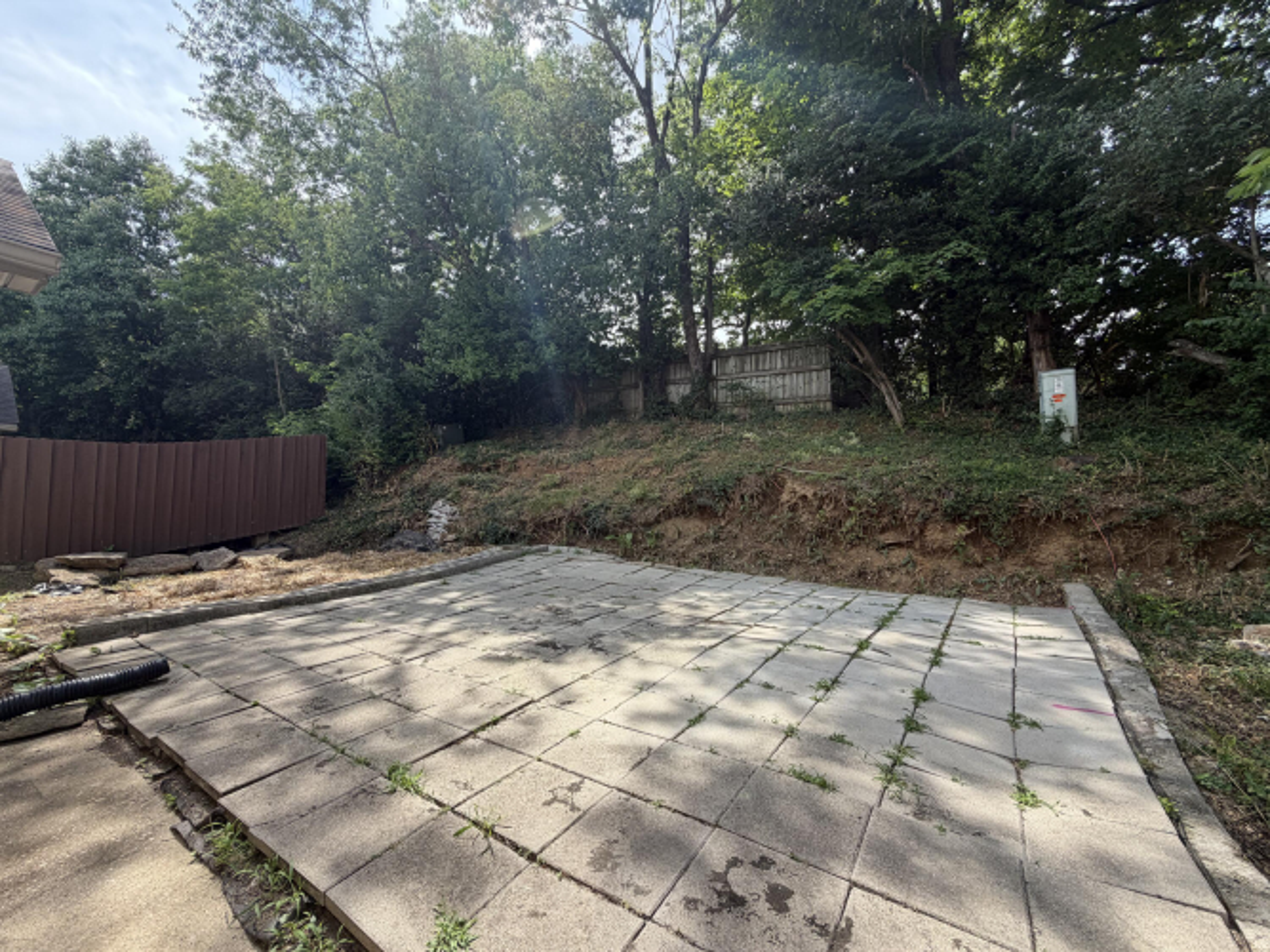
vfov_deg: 85.7
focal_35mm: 14
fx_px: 514
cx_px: 635
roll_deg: +0.4
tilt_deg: +4.1
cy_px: 476
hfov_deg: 102.1
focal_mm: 2.22
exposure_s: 1/502
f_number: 2.2
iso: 40
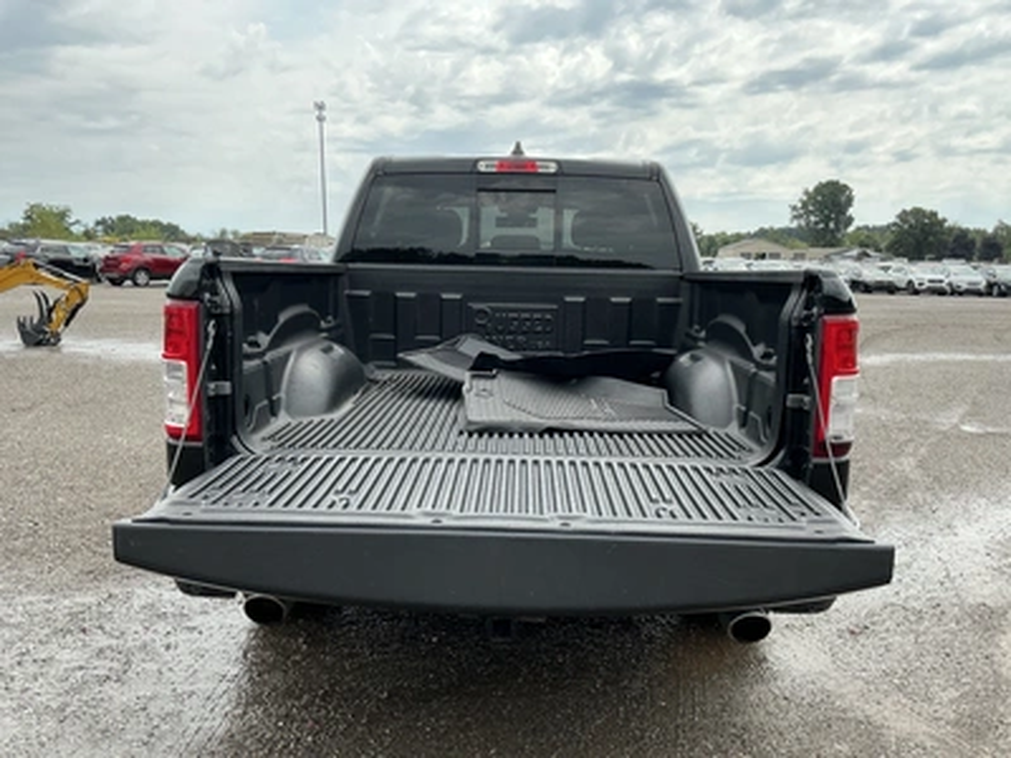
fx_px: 818
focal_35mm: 28
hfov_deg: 63.4
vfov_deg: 49.7
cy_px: 379
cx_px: 506
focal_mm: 3
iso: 25
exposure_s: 1/929
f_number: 1.8
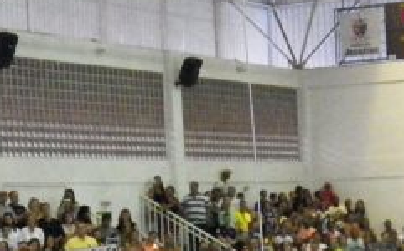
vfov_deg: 9.2
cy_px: 264
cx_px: 235
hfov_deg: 14.8
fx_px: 1551
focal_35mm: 141
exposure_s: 1/125
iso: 1600
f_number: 3.2
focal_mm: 7.1
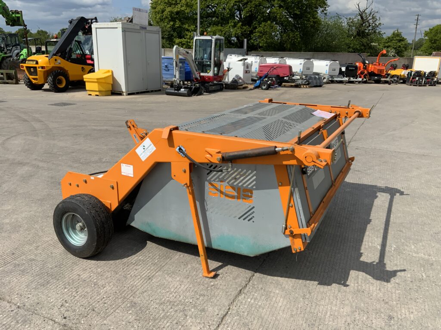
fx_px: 369
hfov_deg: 61.7
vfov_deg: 48.2
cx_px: 220
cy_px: 165
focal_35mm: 29
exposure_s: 1/2667
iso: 16
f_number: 1.8
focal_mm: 3
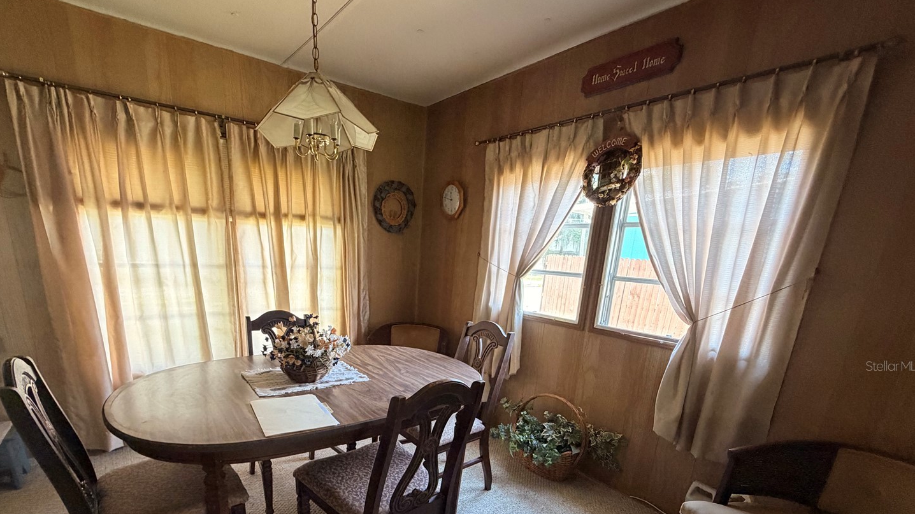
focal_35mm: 17
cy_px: 366
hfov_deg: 95.7
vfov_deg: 61.4
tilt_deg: -15.9
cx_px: 416
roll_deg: -1.6
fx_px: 412
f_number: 2.2
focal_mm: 2.22
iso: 320
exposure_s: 1/72
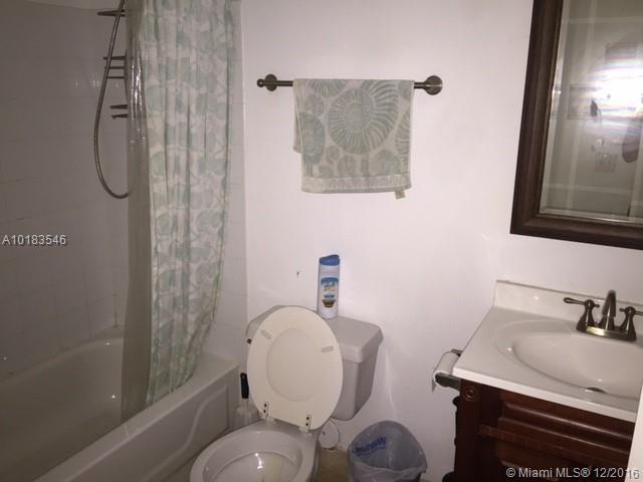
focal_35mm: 29
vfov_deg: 48.2
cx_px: 322
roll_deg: -1.6
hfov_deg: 61.7
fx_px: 539
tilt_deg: -16.3
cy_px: 241
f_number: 2.2
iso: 100
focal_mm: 4.15
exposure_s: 1/16
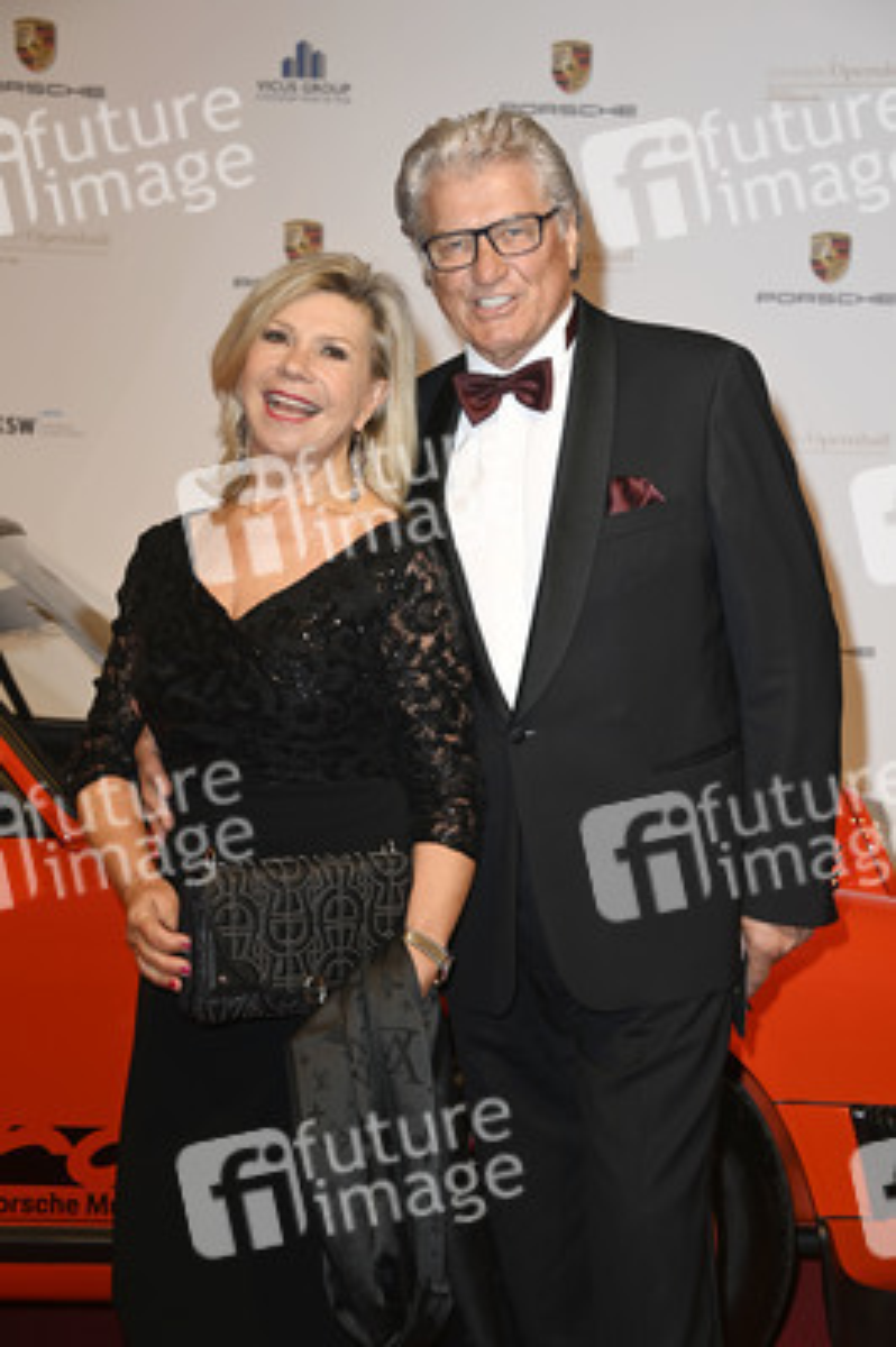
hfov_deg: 17.5
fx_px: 2917
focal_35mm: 78
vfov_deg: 26.0
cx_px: 448
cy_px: 674
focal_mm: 78
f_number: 5.6
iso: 400
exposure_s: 1/200
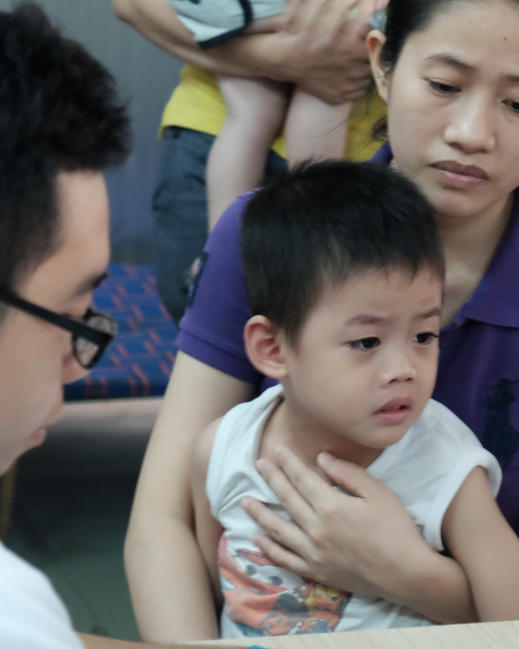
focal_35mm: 149
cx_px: 257
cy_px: 318
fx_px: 2861
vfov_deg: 12.9
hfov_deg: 10.4
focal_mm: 58.9
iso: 3200
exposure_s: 1/42
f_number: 5
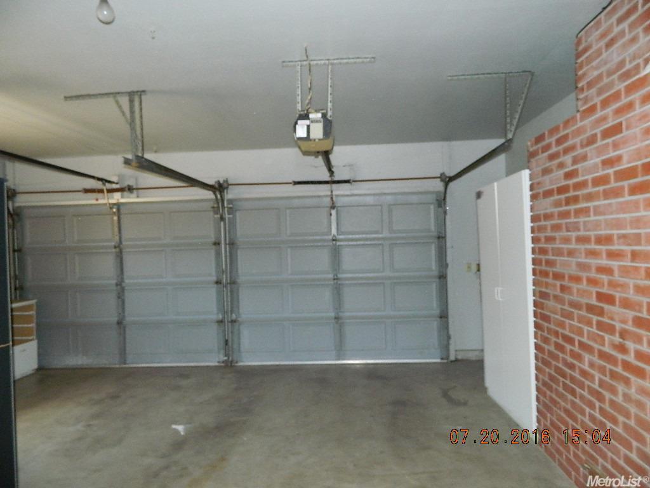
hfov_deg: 69.4
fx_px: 469
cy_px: 244
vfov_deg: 54.9
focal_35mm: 25
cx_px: 325
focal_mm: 4.5
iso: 400
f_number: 3.1
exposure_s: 1/30
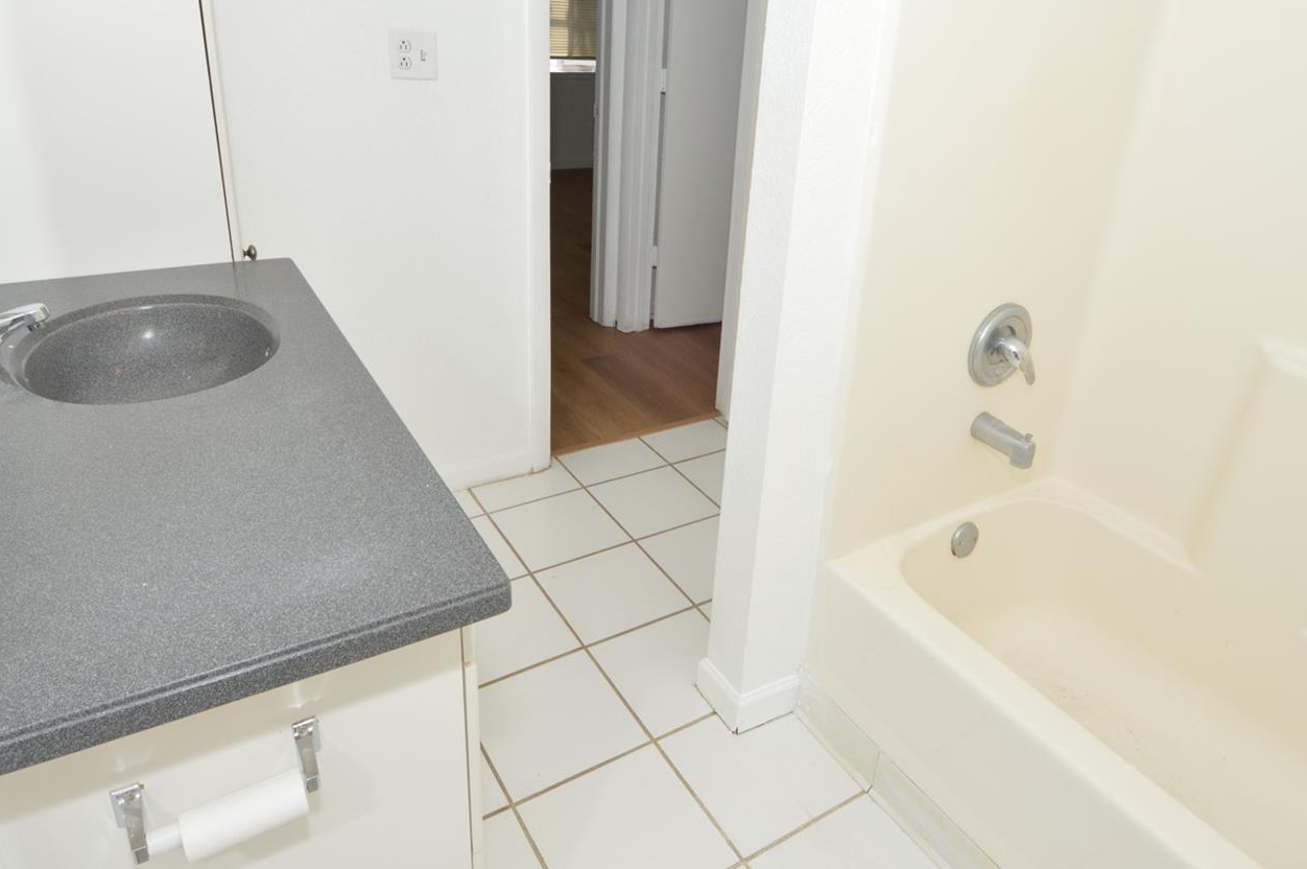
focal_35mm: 23
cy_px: 341
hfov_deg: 76.1
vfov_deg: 54.5
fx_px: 834
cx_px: 674
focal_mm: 12
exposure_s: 1/125
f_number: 11
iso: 400
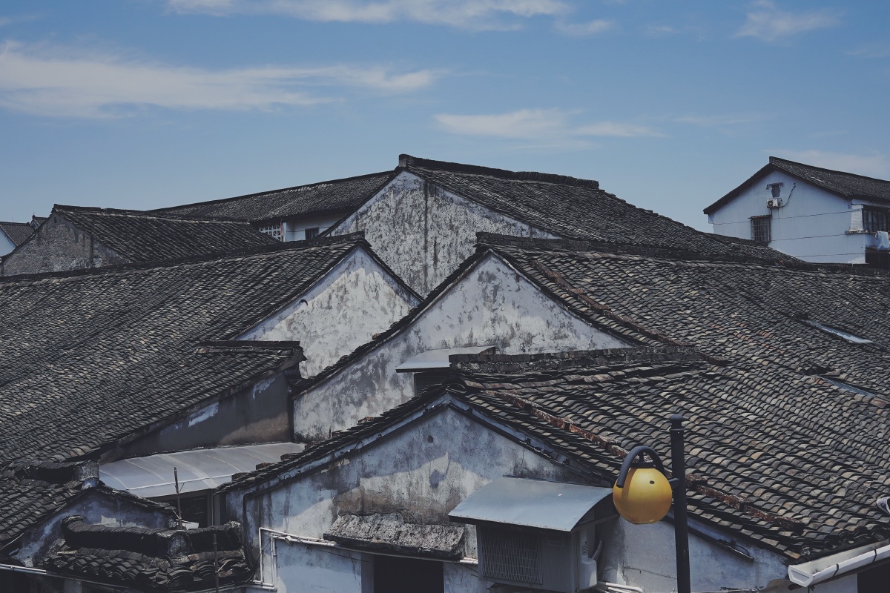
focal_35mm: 46
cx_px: 445
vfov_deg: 29.2
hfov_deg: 42.7
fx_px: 1137
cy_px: 296
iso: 100
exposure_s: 1/1250
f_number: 6.3
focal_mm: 31
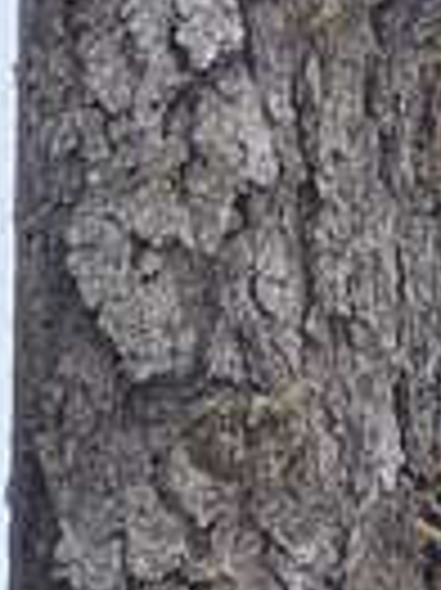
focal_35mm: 183
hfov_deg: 7.6
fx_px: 3114
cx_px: -554
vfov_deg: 9.3
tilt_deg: -2.6
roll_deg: +1.5
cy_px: 1567
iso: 32
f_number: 1.6
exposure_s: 1/496
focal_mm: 5.1
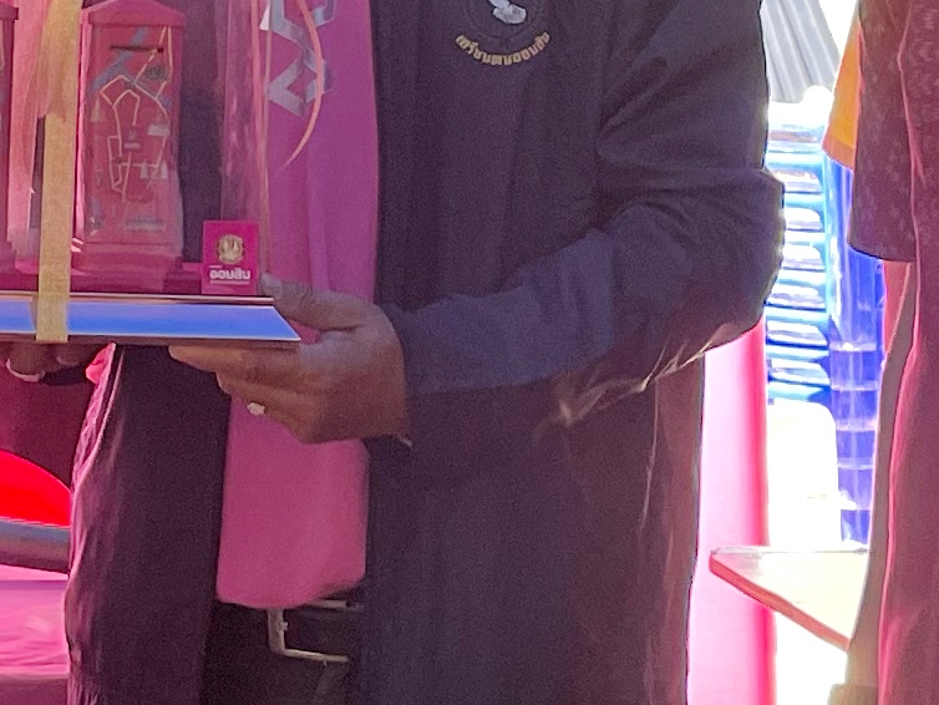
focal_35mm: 139
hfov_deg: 14.1
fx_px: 3772
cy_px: 85
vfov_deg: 10.6
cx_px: 141
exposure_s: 1/121
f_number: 1.6
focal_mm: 4.2
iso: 100
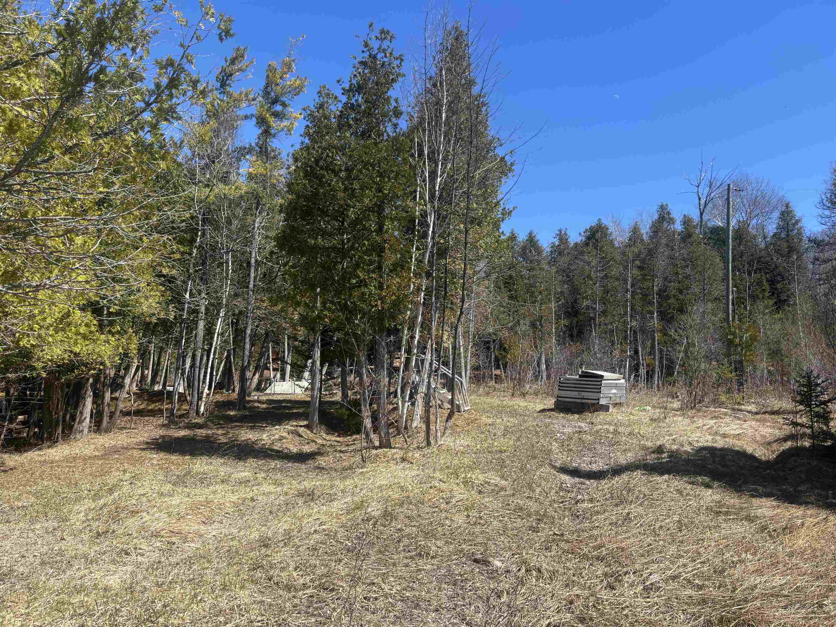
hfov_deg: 67.3
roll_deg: -1.0
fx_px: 628
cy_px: 314
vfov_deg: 53.1
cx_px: 418
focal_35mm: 26
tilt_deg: +6.6
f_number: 1.6
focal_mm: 5.96
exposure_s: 1/2062
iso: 50
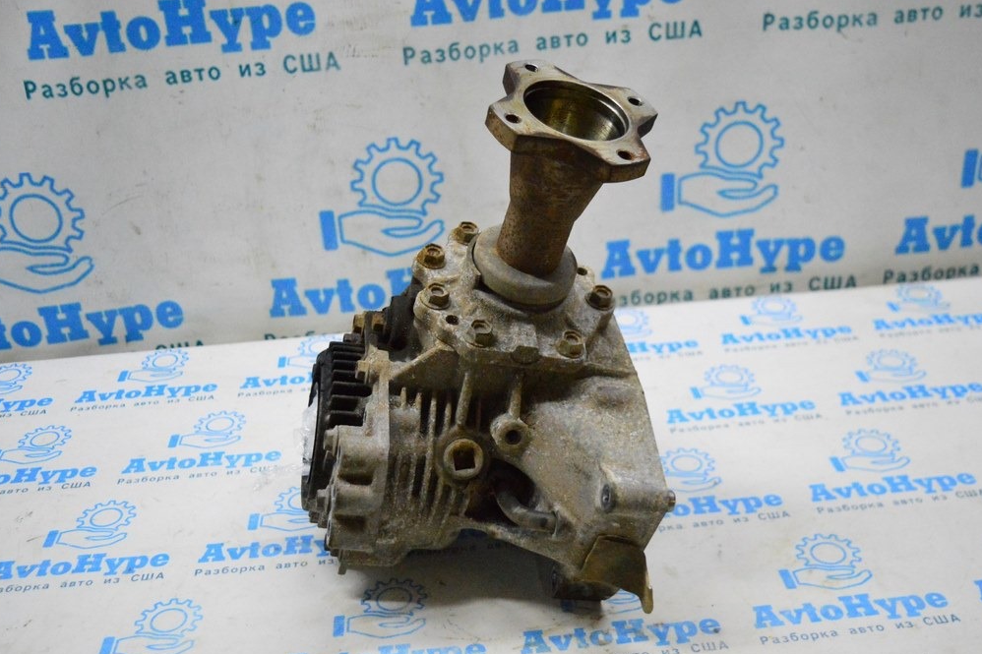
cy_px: 334
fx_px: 1091
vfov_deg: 33.4
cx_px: 489
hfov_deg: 48.5
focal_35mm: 40
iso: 6400
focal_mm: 26
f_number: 4
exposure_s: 1/800
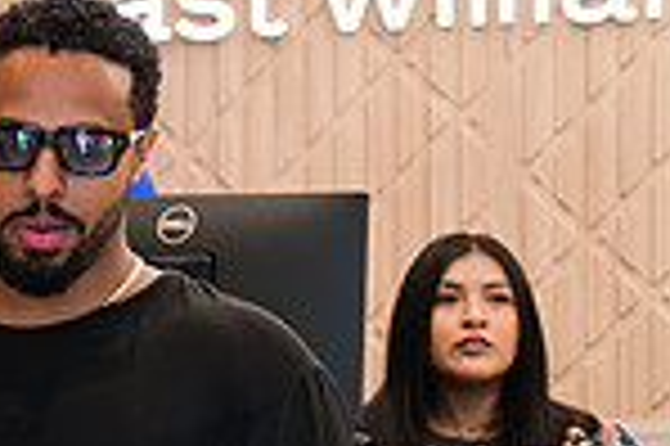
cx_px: -468
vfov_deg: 8.9
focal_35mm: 154
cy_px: 410
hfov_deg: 12.4
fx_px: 2863
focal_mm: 39
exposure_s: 1/200
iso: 320
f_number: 3.2
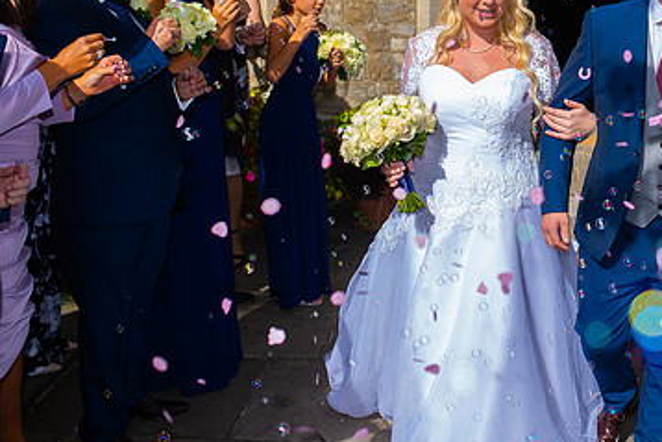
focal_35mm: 60
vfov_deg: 22.4
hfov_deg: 32.4
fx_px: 1104
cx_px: 534
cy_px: 98
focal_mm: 35
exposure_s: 1/3200
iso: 125
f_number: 2.8
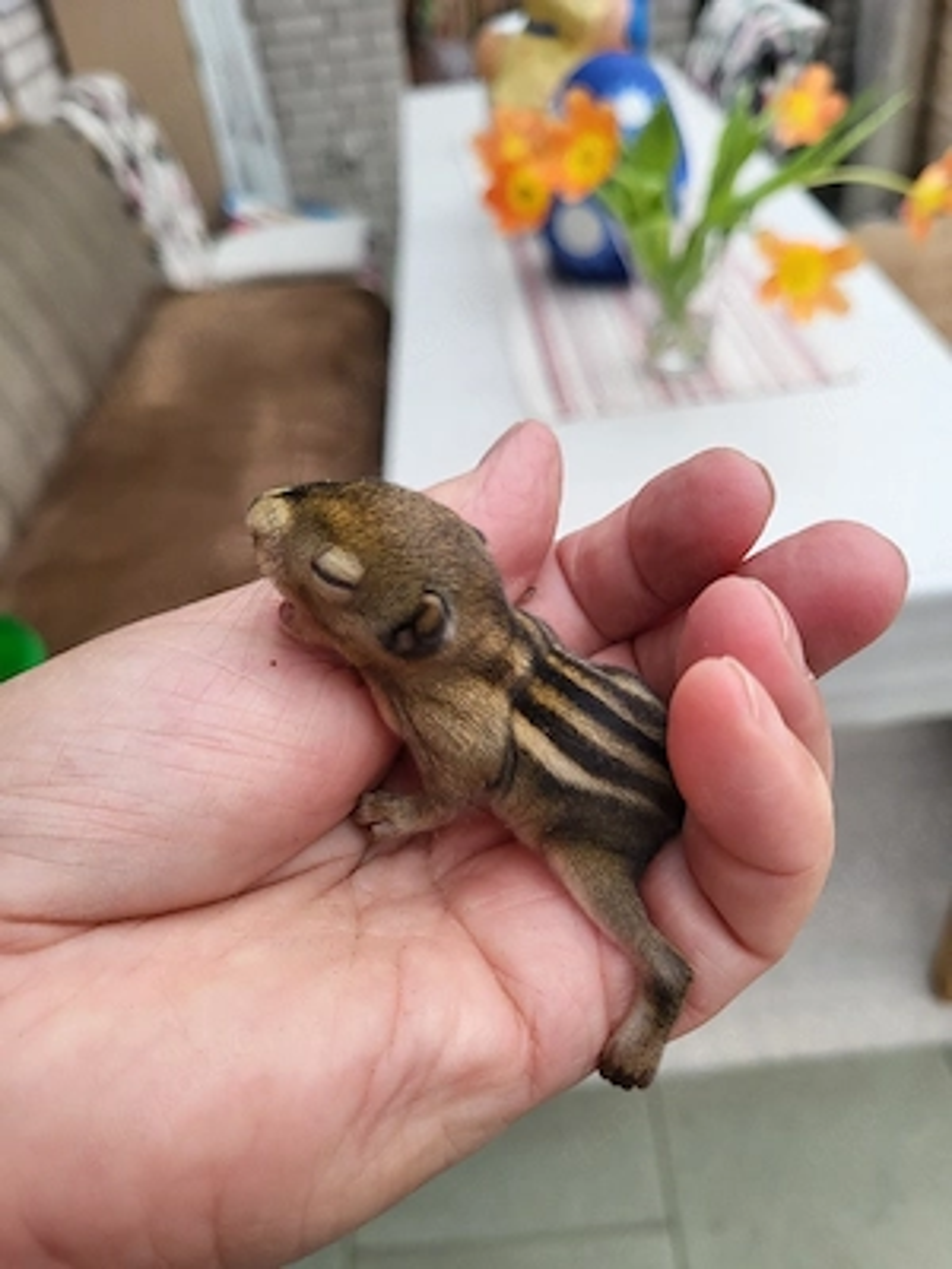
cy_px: 634
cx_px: 476
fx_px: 953
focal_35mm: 26
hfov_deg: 53.1
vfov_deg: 67.3
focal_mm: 5.4
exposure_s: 1/345
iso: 40
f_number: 1.8
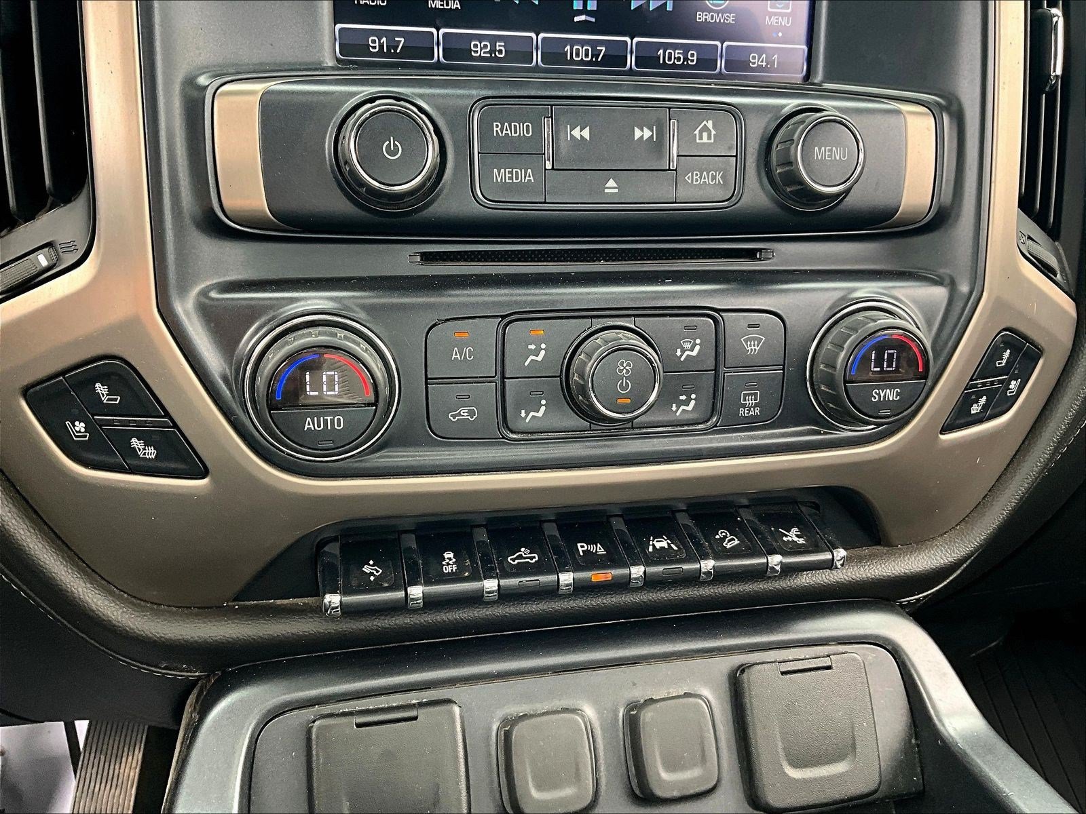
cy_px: 407
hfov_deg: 61.7
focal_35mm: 29
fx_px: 910
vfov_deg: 48.2
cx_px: 543
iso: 50
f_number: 1.8
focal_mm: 3
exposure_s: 1/122
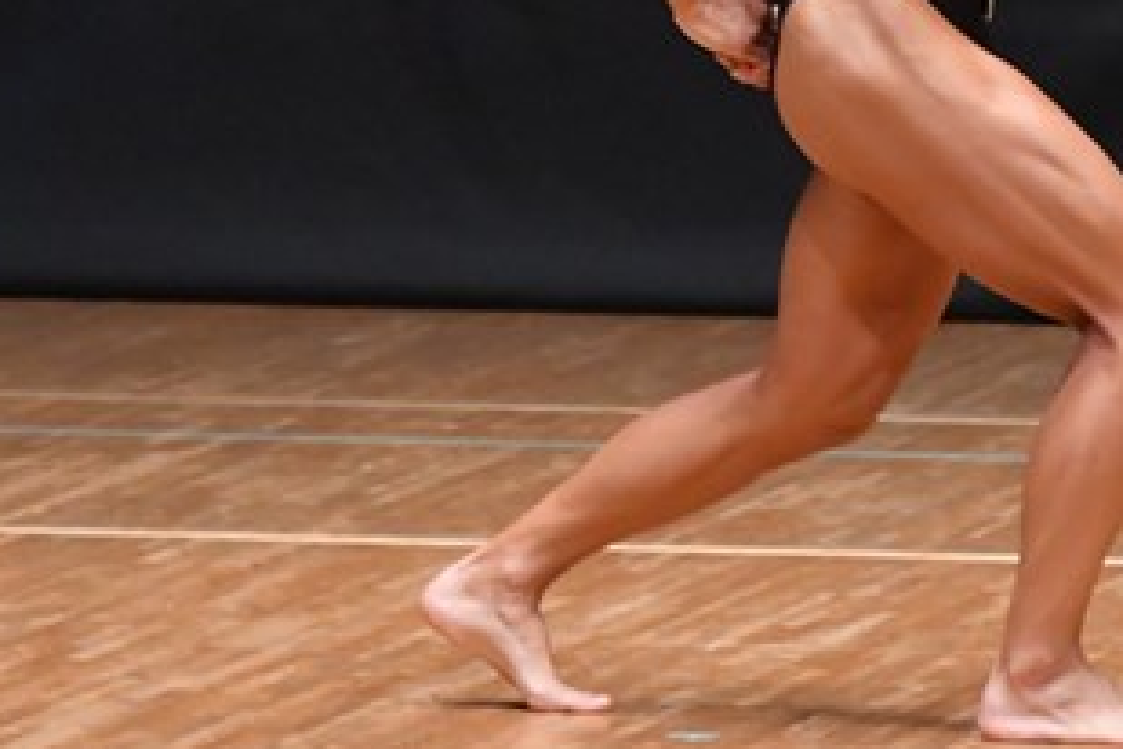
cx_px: 907
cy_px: -65
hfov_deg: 2.9
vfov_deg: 1.9
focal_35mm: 714
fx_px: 22271
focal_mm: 190
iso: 6400
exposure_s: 1/400
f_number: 5.6
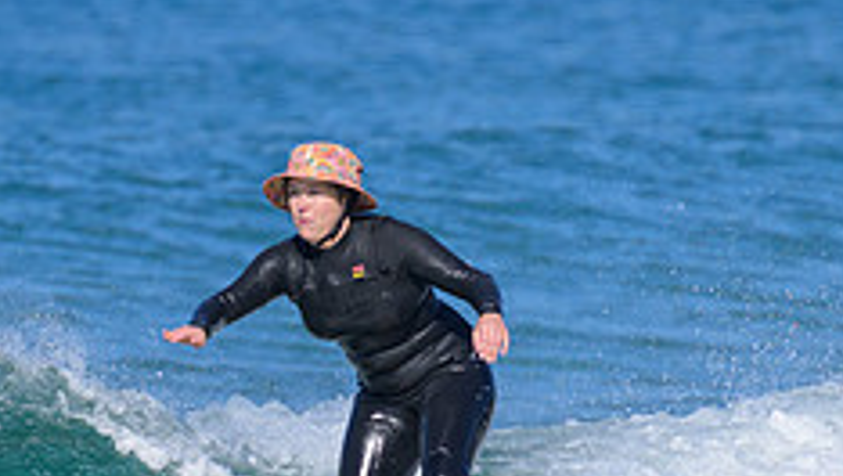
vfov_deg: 0.6
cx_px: 362
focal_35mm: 1996
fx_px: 44647
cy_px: 503
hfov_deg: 1.1
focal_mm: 560
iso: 560
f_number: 8
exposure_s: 1/2000
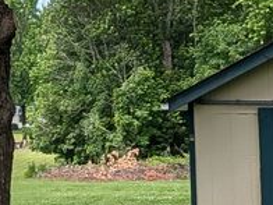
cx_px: -25
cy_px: -140
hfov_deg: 10.6
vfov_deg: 7.9
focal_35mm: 184
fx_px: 1451
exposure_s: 1/1435
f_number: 1.68
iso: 22
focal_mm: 6.9
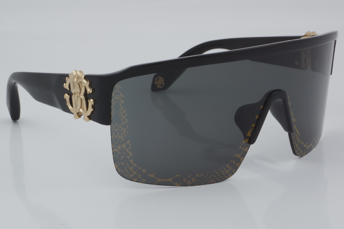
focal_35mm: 82
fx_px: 788
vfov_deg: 16.6
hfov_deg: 24.6
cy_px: 114
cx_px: 172
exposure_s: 1/4
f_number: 32
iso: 100
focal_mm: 55
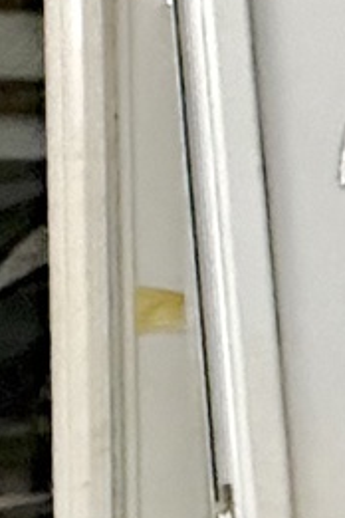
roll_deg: +2.4
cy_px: 193
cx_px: 1455
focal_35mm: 107
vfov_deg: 19.1
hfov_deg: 7.6
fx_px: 1538
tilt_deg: +1.1
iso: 640
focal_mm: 2.22
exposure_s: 1/60
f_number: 2.2
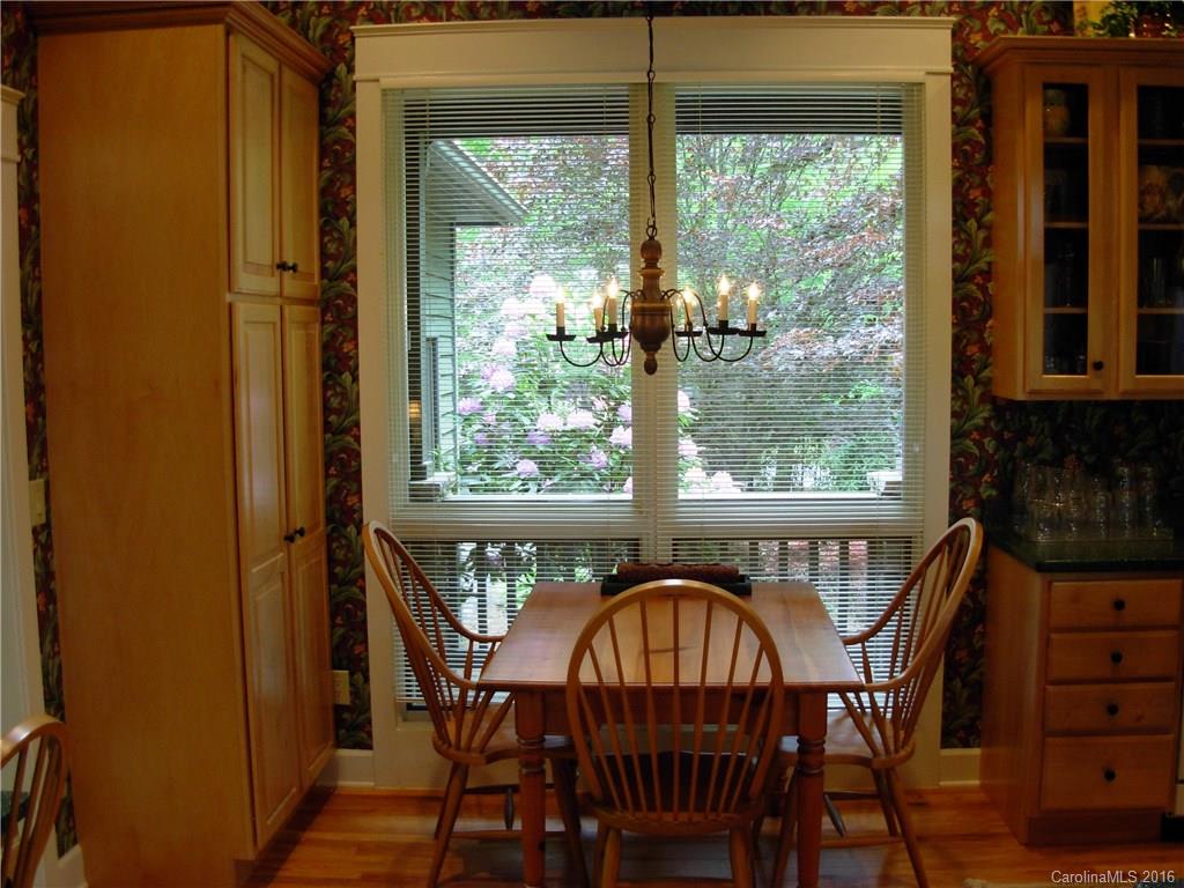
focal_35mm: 38
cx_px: 592
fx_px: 1300
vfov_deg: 37.7
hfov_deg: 49.0
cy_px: 444
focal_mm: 6.3
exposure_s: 1/16.4
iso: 79
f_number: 2.9
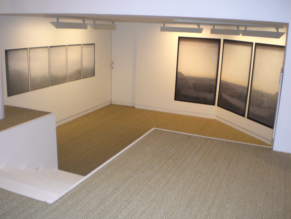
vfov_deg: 37.7
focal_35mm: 38
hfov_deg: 49.0
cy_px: 110
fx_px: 319
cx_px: 146
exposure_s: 1/60
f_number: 3.1
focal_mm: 6.3
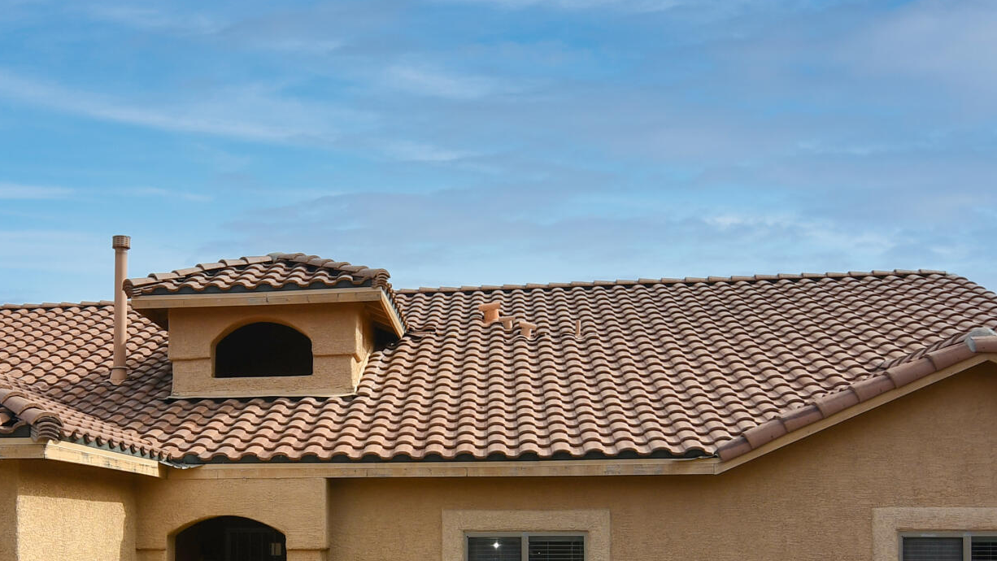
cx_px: 285
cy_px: 509
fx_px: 1084
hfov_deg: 48.0
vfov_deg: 27.9
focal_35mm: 41
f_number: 11
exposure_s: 1/250
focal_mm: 11
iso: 100
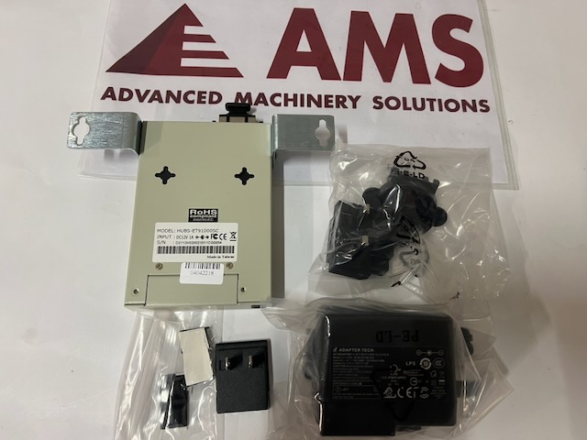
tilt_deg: -70.1
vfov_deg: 53.1
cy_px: 220
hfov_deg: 67.3
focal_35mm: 26
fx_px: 441
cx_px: 294
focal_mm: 5.7
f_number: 1.5
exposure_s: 1/50
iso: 250
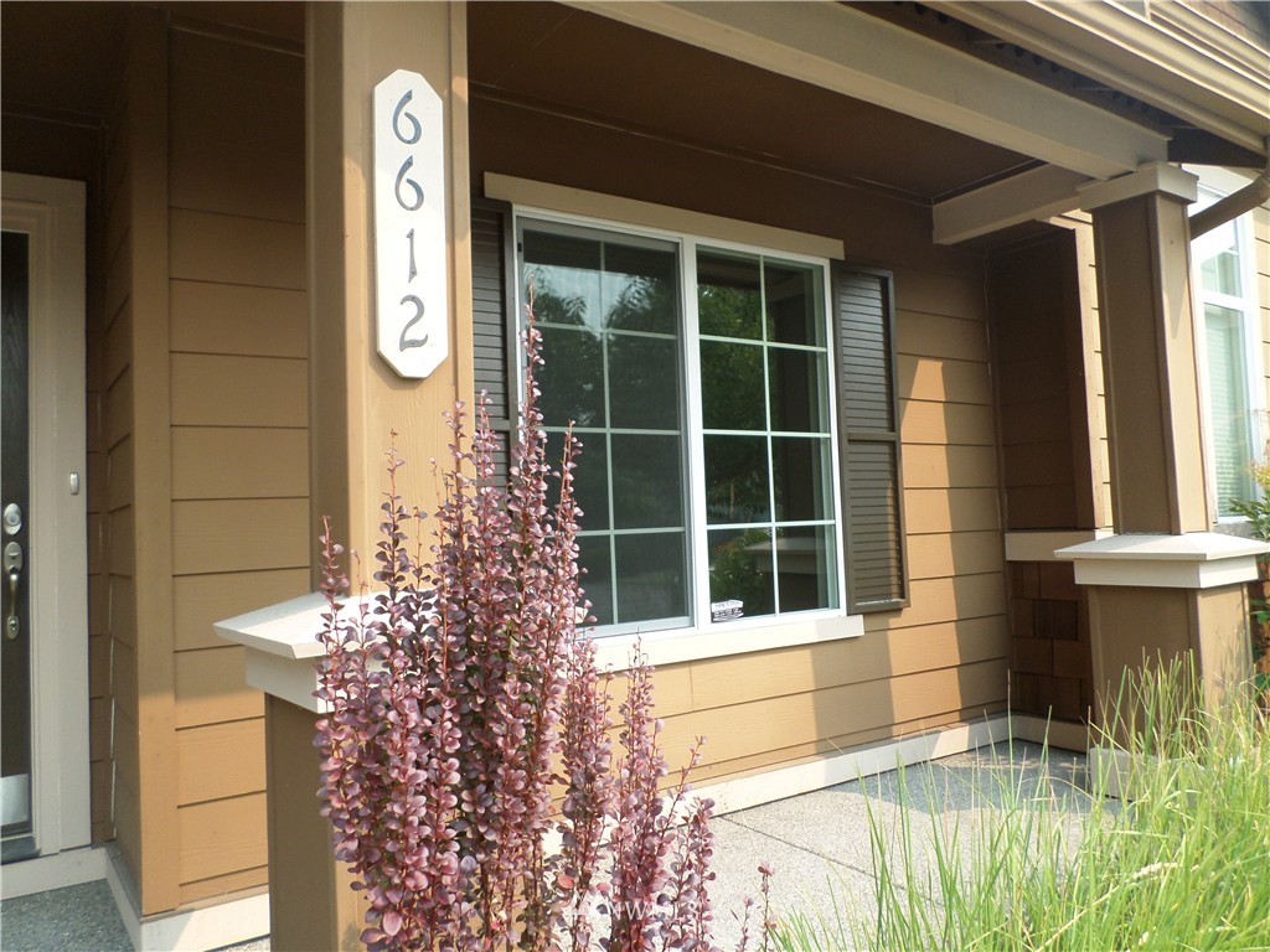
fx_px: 917
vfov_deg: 54.9
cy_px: 476
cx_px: 635
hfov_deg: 69.4
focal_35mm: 25
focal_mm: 4.5
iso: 80
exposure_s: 1/250
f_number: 2.5
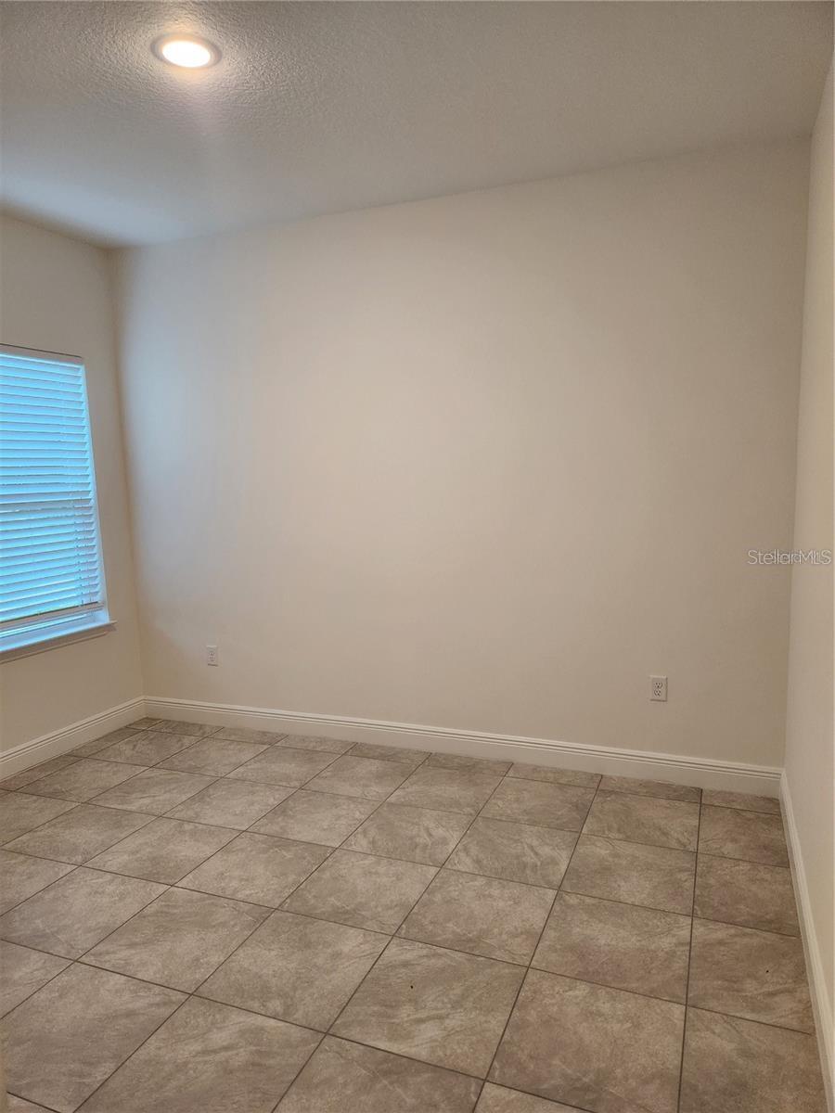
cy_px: 556
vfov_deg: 73.9
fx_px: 740
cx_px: 418
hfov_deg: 58.9
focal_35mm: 23
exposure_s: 1/120
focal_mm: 5.4
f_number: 1.8
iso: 250
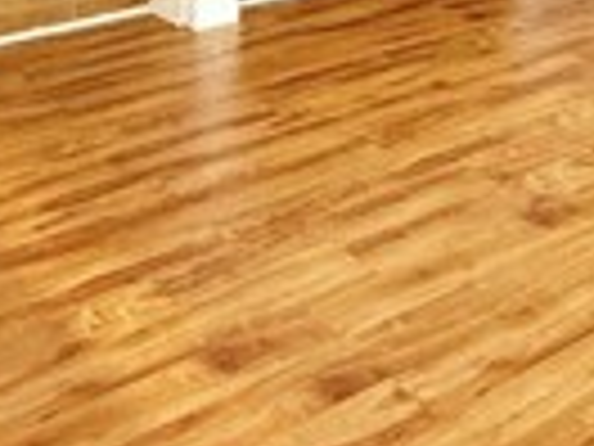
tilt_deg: -1.4
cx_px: 814
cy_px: -329
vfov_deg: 17.8
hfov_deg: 24.2
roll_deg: +0.0
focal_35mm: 68
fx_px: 1167
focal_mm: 2.22
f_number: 2.2
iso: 320
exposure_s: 1/60
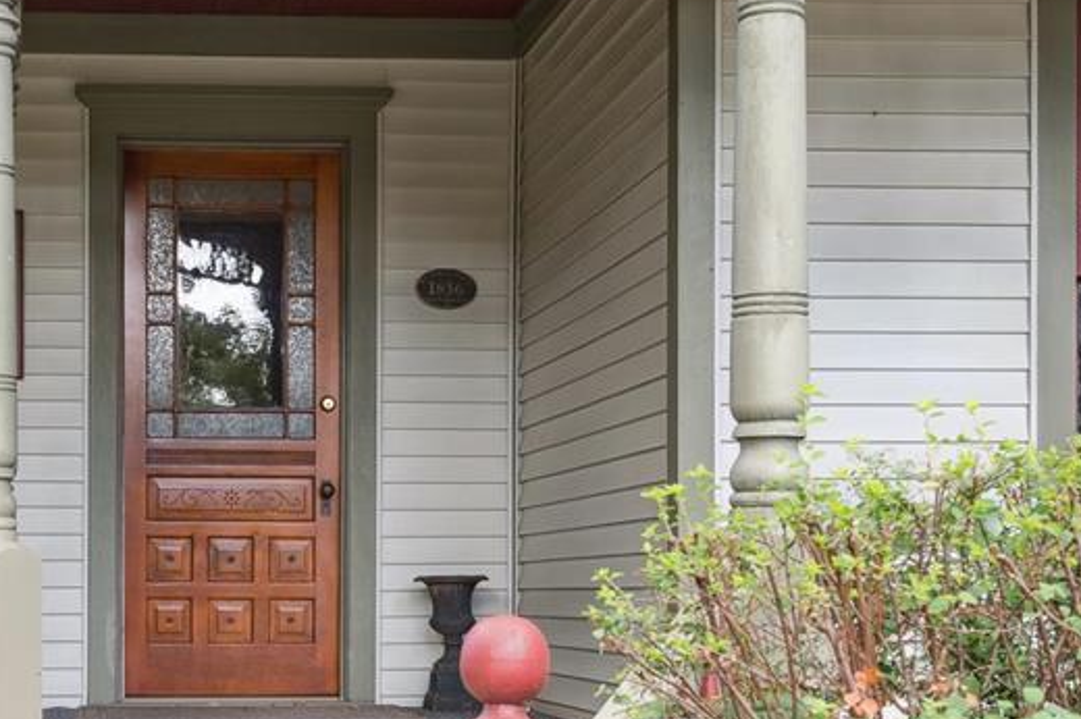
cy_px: 610
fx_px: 1890
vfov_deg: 21.2
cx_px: 225
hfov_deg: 31.1
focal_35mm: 63
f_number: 9
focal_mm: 32
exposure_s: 1/25
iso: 400
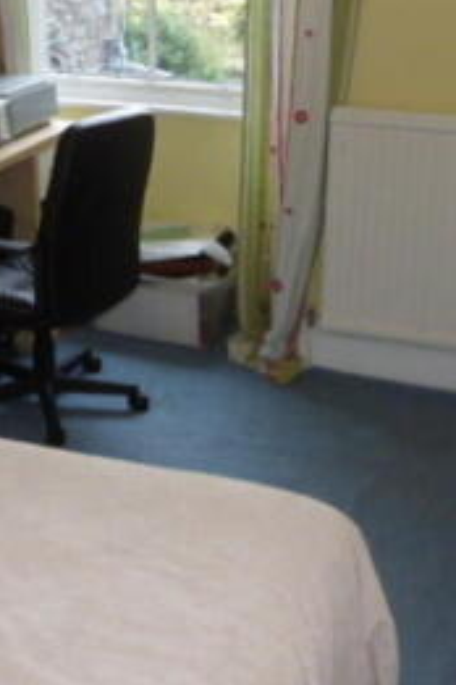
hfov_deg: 23.2
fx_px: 1102
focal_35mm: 58
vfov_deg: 33.8
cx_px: 132
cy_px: 169
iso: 250
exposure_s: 1/60
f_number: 2.8
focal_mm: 4.5
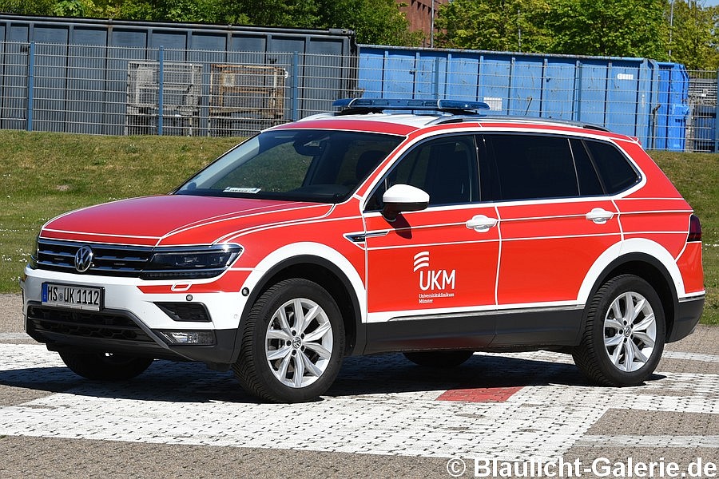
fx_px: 1698
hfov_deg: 23.9
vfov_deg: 16.1
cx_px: 360
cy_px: 240
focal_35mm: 85
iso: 200
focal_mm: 85
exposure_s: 1/500
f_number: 11
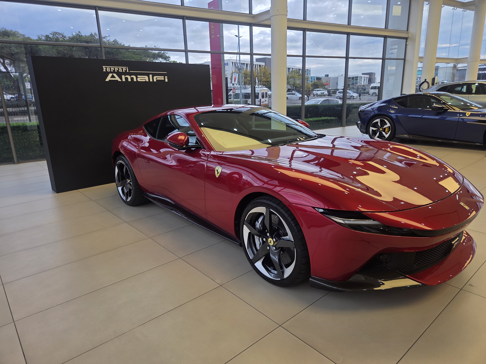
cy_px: 182
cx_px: 243
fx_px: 323
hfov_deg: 73.9
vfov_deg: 58.9
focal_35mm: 23
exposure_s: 1/100
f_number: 1.8
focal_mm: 5.4
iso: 40
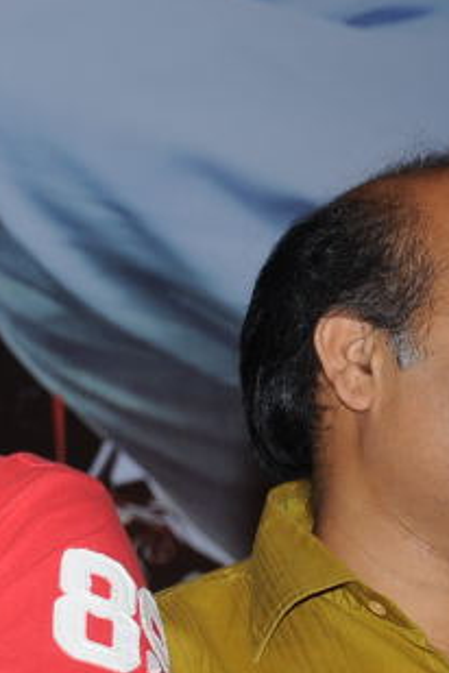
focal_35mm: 298
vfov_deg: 6.9
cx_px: -612
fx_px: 5575
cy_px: 492
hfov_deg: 4.5
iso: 400
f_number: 8
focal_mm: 90
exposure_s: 1/125
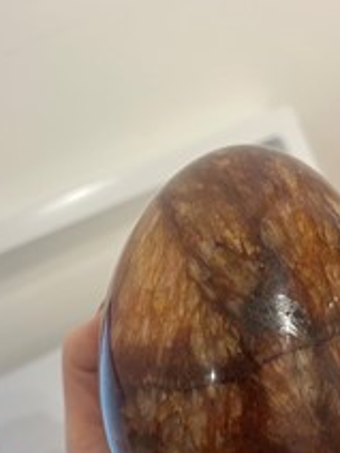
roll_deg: +10.2
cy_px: 252
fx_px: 642
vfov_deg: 38.9
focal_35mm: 49
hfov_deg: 29.6
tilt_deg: -36.3
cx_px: 205
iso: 250
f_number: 1.6
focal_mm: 5.1
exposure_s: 1/50
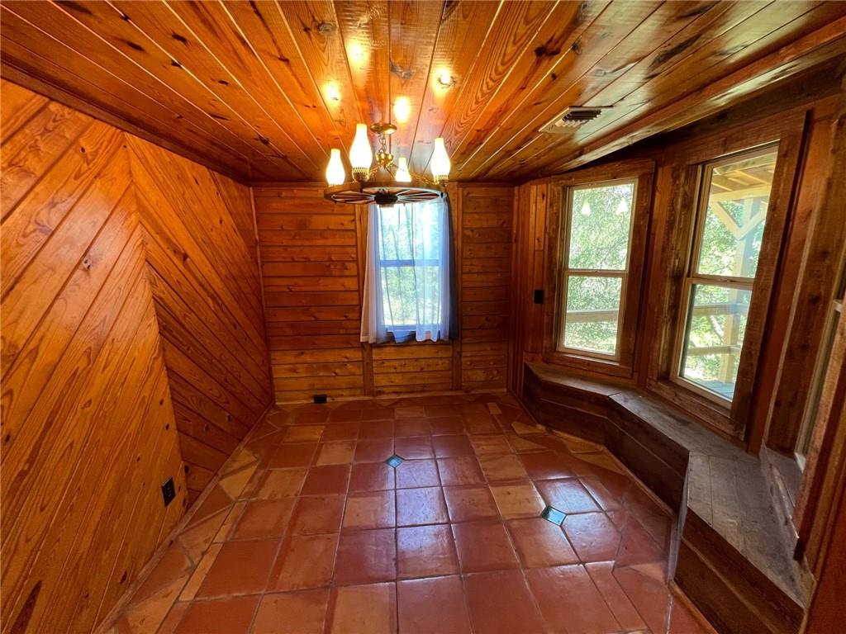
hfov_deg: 106.2
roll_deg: +0.5
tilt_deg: -12.6
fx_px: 318
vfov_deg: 89.9
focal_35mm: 13
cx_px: 423
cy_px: 317
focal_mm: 1.57
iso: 320
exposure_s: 1/60
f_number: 1.8
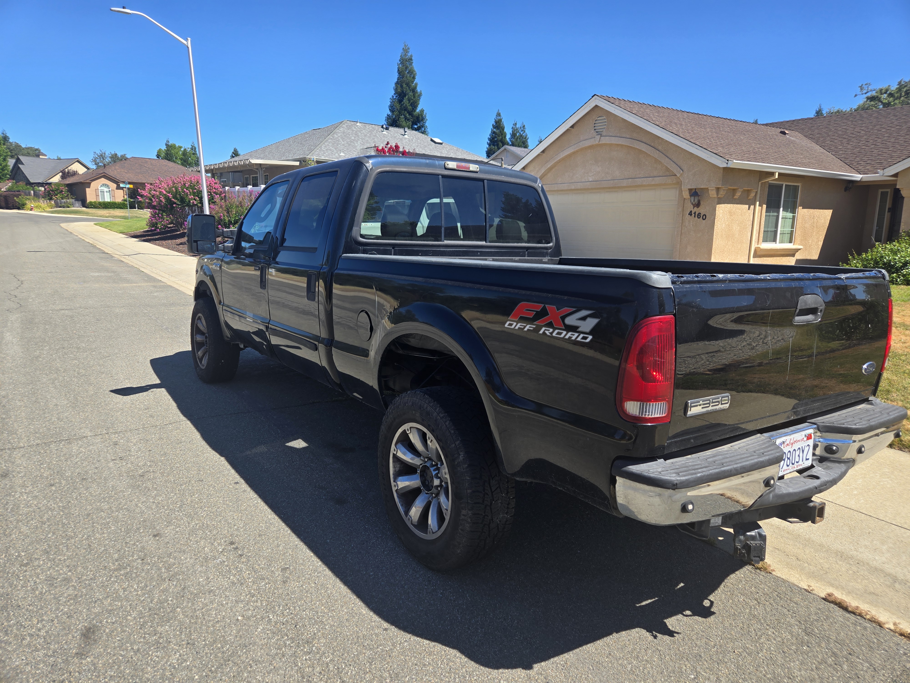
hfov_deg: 73.9
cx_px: 455
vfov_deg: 58.9
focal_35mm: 23
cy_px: 342
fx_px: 605
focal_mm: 5.4
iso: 25
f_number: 1.8
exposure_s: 1/989
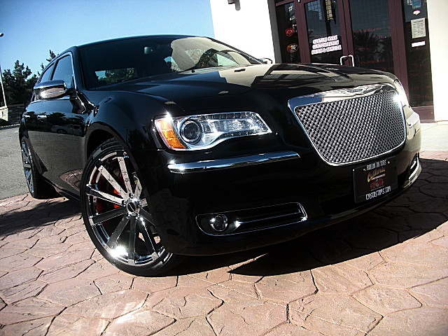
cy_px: 168
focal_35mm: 36
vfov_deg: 39.7
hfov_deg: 51.4
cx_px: 224
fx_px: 466
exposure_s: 1/500
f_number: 2.8
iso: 50
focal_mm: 6.3
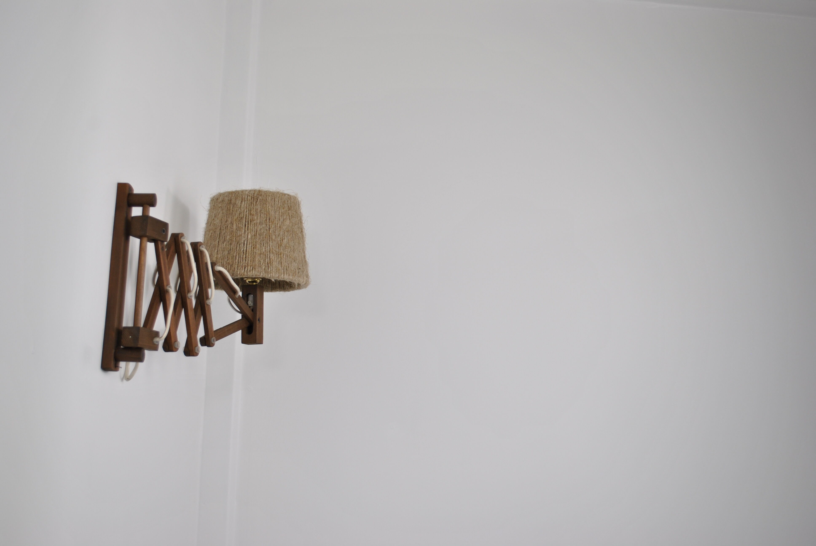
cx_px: 408
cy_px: 273
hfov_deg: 44.9
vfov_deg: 30.9
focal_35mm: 44
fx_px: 987
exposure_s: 1/50
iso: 200
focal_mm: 29
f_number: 5
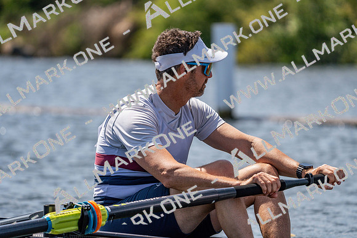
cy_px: 119
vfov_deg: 4.3
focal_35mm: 321
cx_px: 178
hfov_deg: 6.4
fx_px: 3184
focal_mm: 321
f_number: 6.3
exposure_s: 1/2000
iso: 250
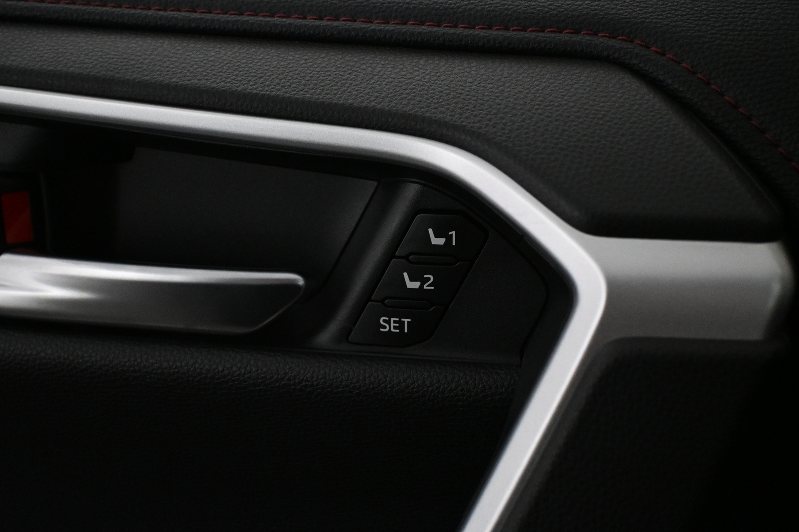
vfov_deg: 29.4
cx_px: 400
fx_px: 1015
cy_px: 266
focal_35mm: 46
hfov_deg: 43.0
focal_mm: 30.5
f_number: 4.8
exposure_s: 1/200
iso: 4000
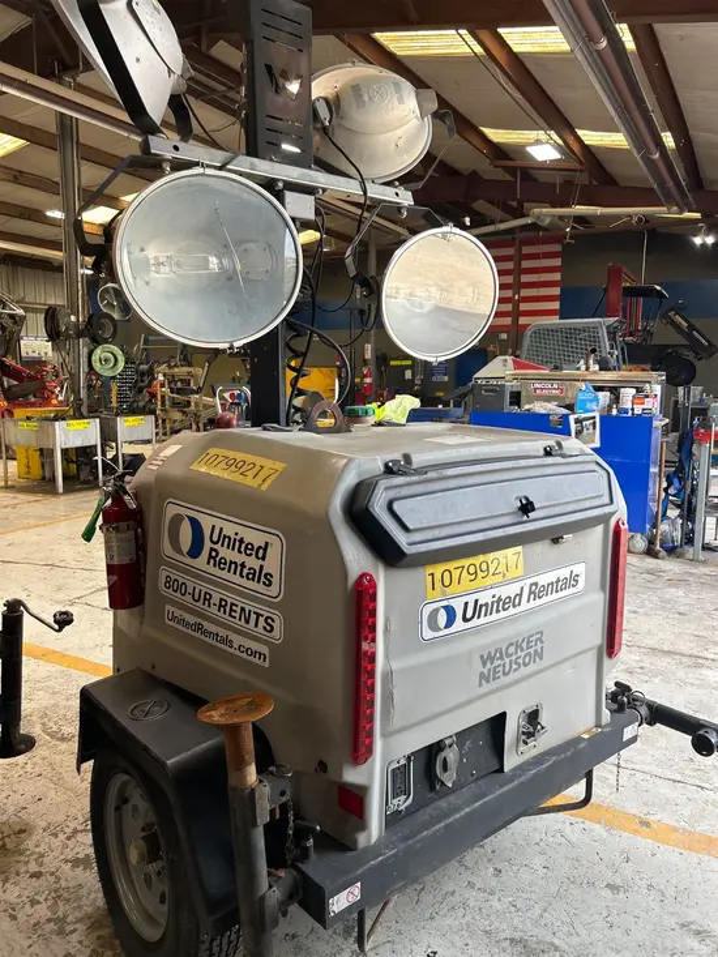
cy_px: 478
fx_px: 719
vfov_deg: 67.3
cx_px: 359
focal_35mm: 26
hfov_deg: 53.1
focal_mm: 5.7
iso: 50
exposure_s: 1/121
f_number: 1.5
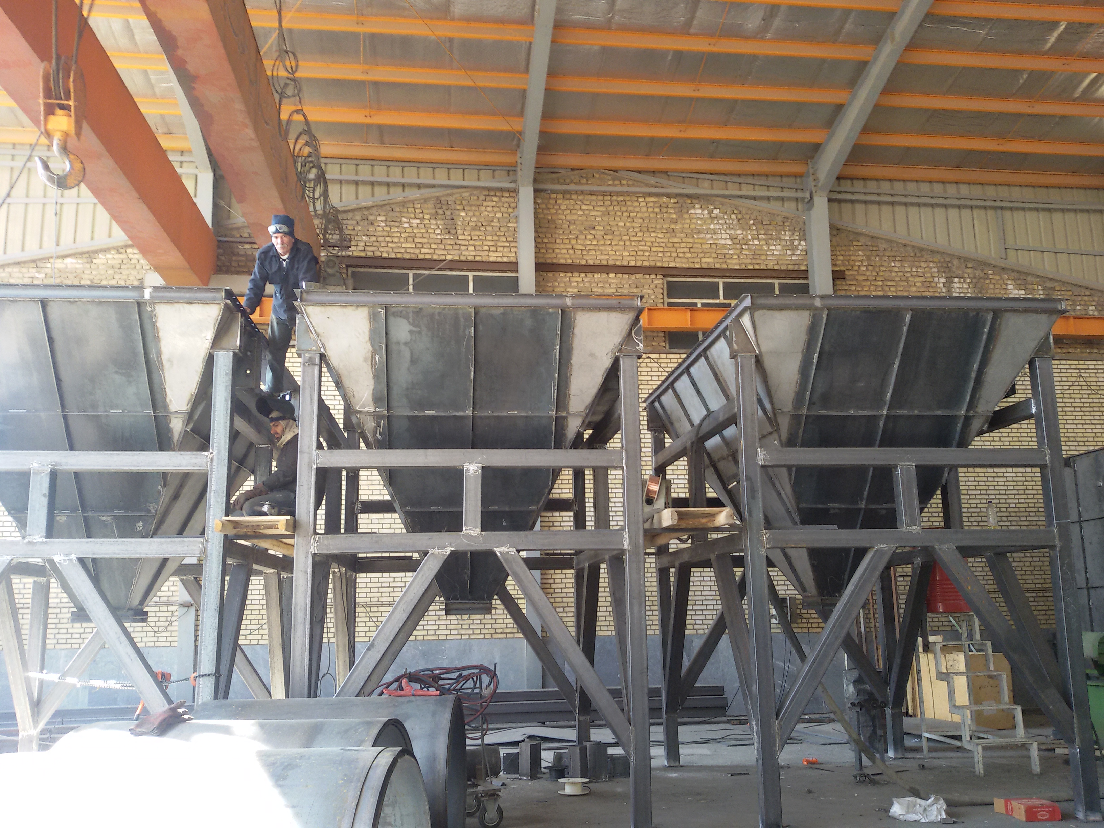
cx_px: 552
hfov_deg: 58.4
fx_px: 989
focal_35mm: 31
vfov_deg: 45.4
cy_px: 414
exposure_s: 1/33
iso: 40
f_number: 2.4
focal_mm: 2.93
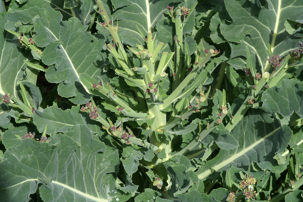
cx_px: 152
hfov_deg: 18.2
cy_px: 101
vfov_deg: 12.2
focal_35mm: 112
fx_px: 946
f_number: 11
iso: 100
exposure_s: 1/160
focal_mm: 75
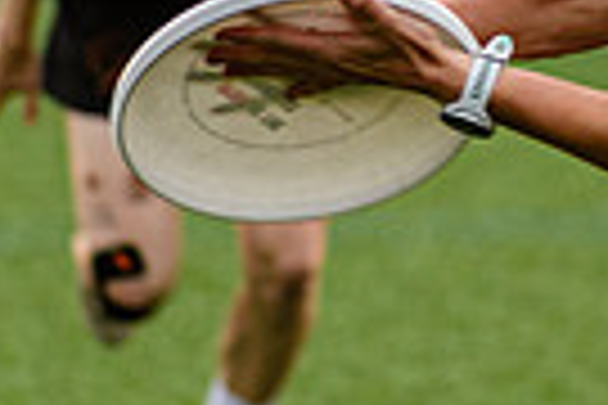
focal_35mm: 907
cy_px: -270
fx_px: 15317
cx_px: 851
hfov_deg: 2.3
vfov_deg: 1.5
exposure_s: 1/1250
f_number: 3.2
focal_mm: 105
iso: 250
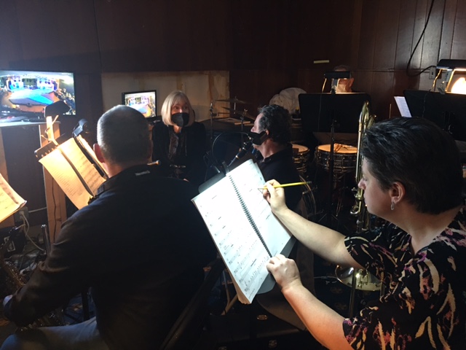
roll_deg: -0.1
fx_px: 390
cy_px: 175
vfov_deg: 48.2
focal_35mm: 29
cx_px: 233
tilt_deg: -14.4
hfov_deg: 61.7
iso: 100
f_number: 2.2
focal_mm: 4.15
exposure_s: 1/10
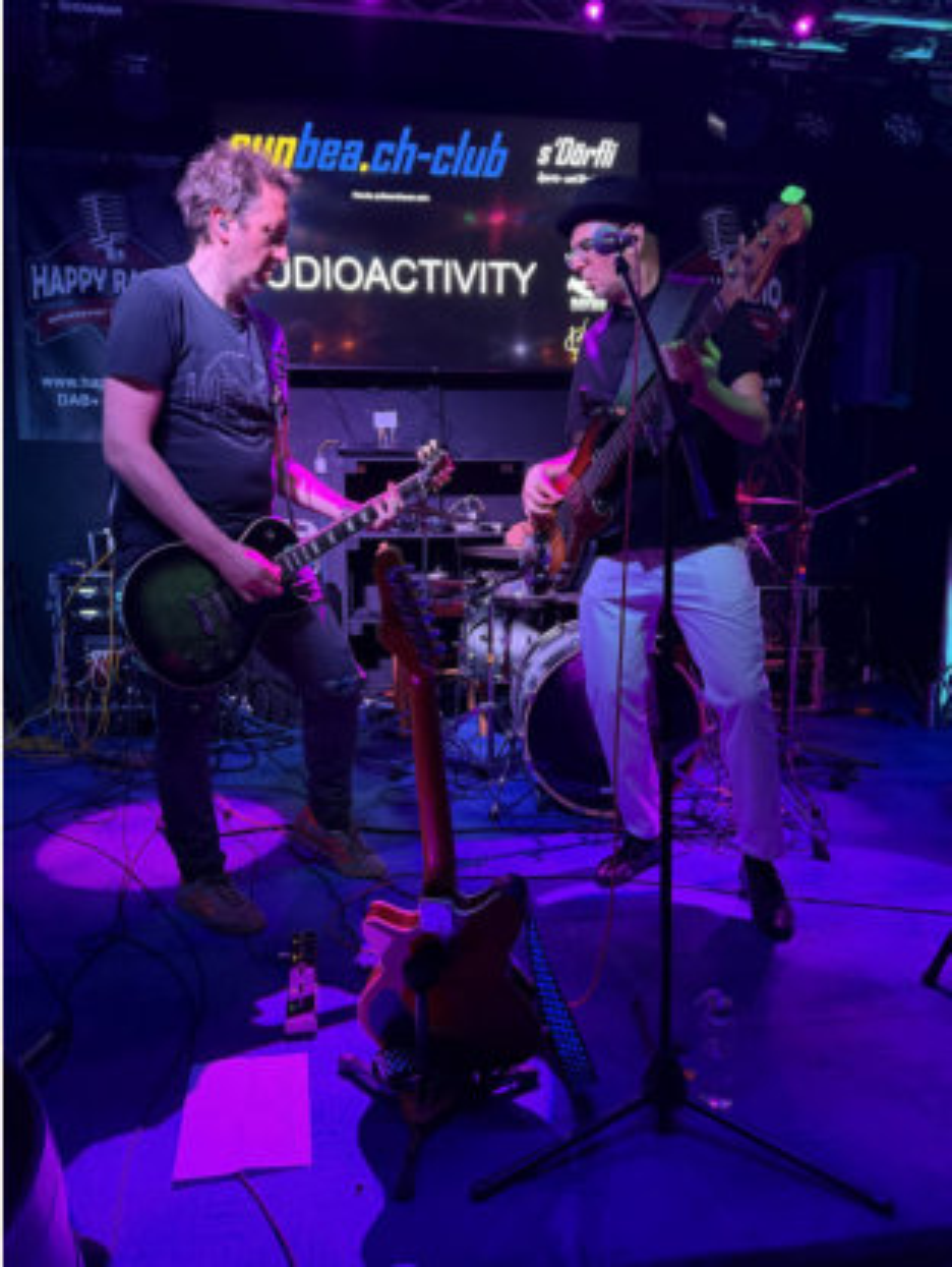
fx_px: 879
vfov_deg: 71.5
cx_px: 476
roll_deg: +0.8
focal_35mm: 24
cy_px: 634
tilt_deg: -8.1
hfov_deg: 56.9
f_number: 1.78
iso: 800
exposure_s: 1/60
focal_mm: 6.76
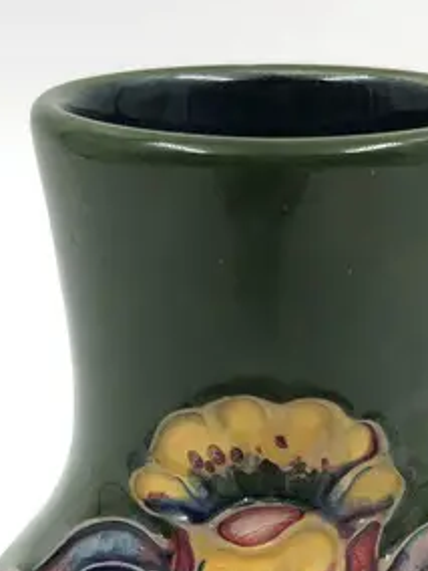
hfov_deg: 14.6
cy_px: 595
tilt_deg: -24.5
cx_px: 305
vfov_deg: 18.8
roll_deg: -0.4
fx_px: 1665
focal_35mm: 101
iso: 20
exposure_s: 1/271
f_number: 1.8
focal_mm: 3.99
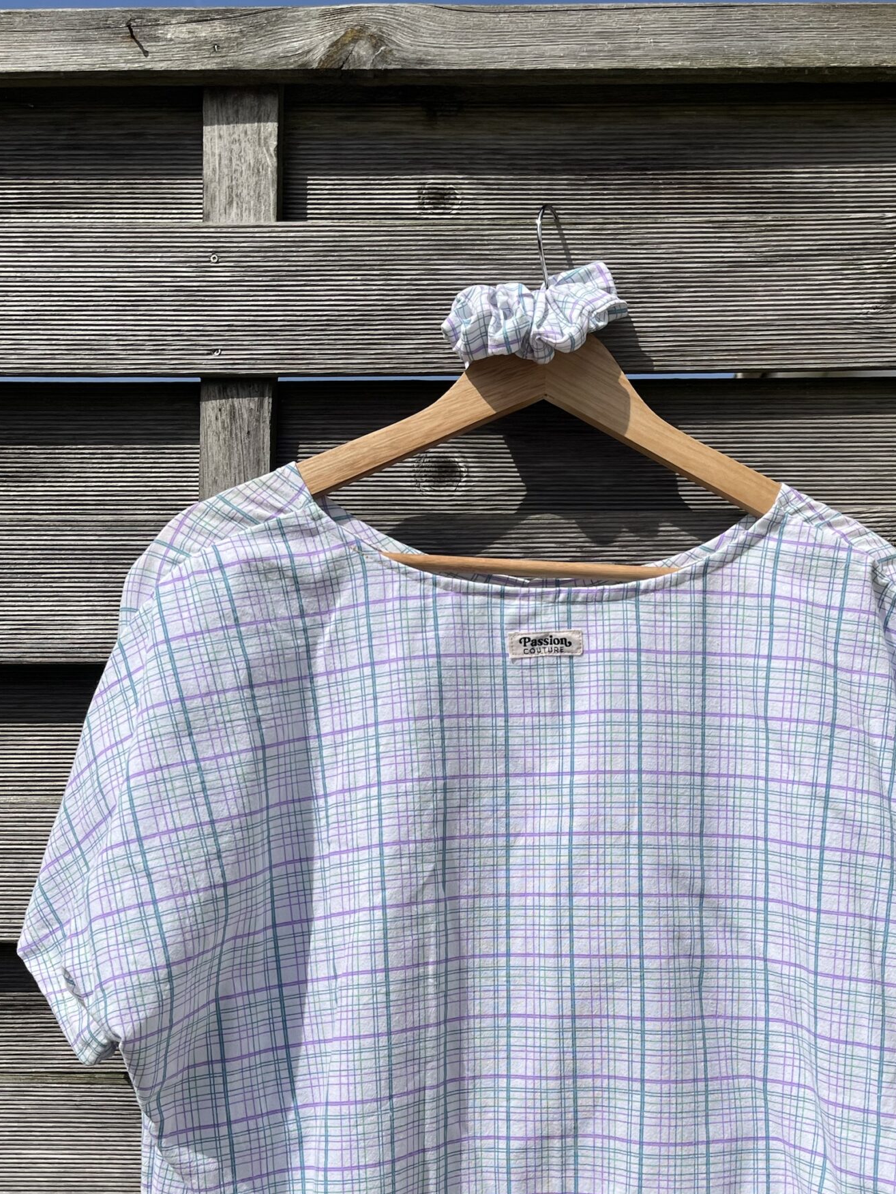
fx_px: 1311
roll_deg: -0.1
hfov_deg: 37.6
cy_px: 796
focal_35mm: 38
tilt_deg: -2.1
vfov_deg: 48.2
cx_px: 520
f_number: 1.6
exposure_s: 1/9091
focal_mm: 5.1
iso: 50
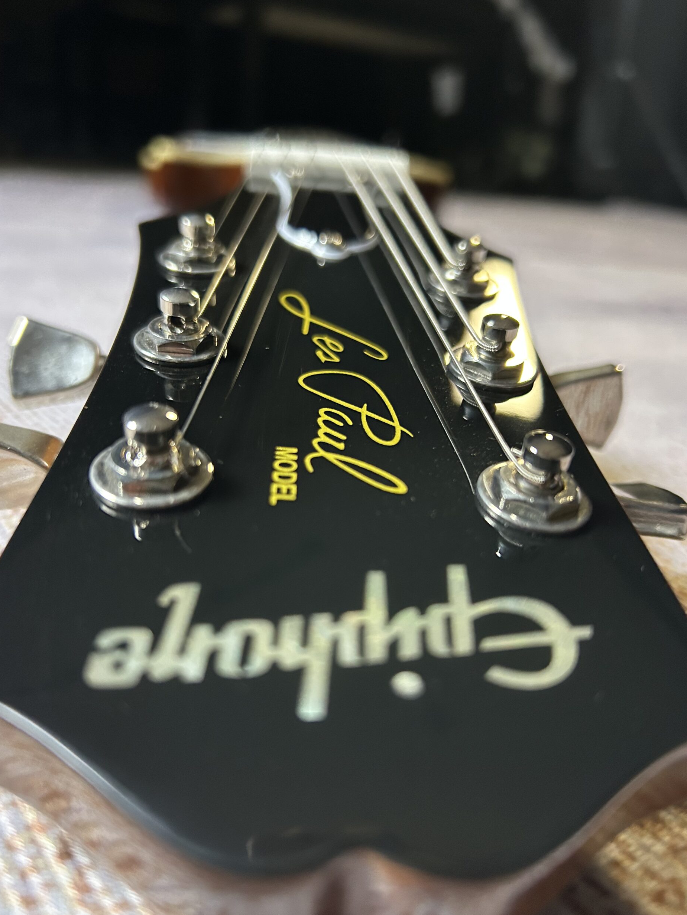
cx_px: 337
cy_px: 472
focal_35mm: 27
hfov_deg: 51.4
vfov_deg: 65.3
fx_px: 714
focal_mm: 5.7
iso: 400
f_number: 1.5
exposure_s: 1/33
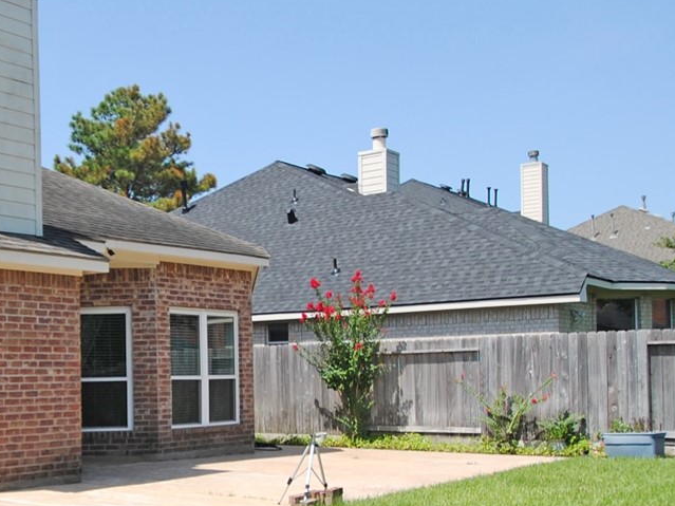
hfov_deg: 37.1
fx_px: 955
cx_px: 106
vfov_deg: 29.4
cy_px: 354
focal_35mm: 49
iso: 100
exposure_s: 1/800
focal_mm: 10
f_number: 4.5
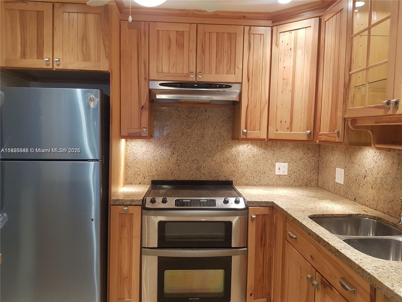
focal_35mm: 26
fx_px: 302
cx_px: 201
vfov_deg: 53.1
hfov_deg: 67.3
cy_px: 151
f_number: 1.7
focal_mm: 4.2
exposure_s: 1/40
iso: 160
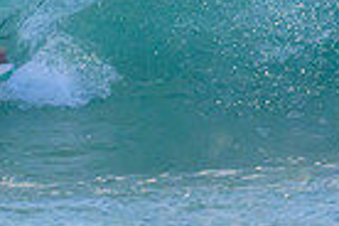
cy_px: -215
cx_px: -197
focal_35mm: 3372
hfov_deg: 0.6
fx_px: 31751
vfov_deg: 0.4
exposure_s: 1/2000
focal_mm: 800
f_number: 11
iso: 4500
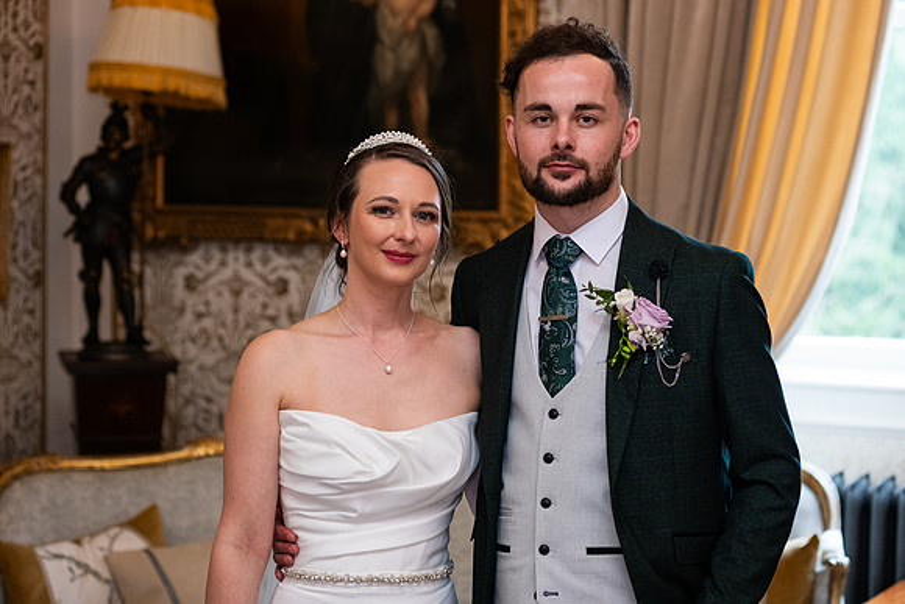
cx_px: 452
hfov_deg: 25.4
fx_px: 2011
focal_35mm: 80
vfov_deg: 17.1
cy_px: 302
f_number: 3.5
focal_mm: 80
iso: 800
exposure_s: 1/160
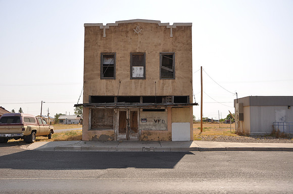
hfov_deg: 53.2
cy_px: 97
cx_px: 146
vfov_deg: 36.8
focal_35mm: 36
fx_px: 293
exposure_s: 1/200
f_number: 8
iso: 200
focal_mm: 24
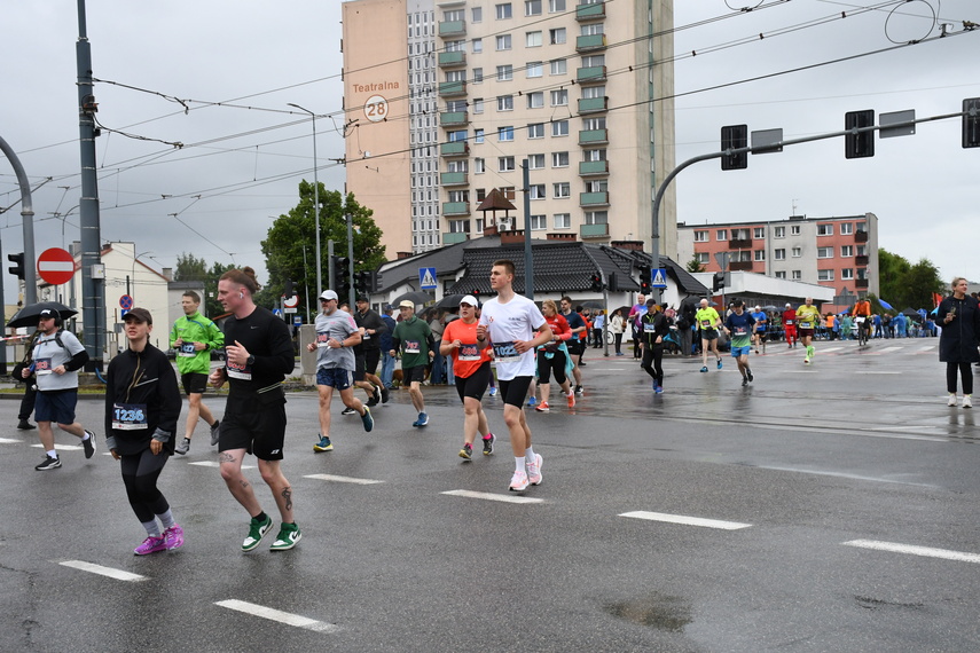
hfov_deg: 41.1
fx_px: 1307
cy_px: 326
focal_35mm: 48
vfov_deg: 28.1
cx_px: 490
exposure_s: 1/640
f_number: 13
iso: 1000
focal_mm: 32
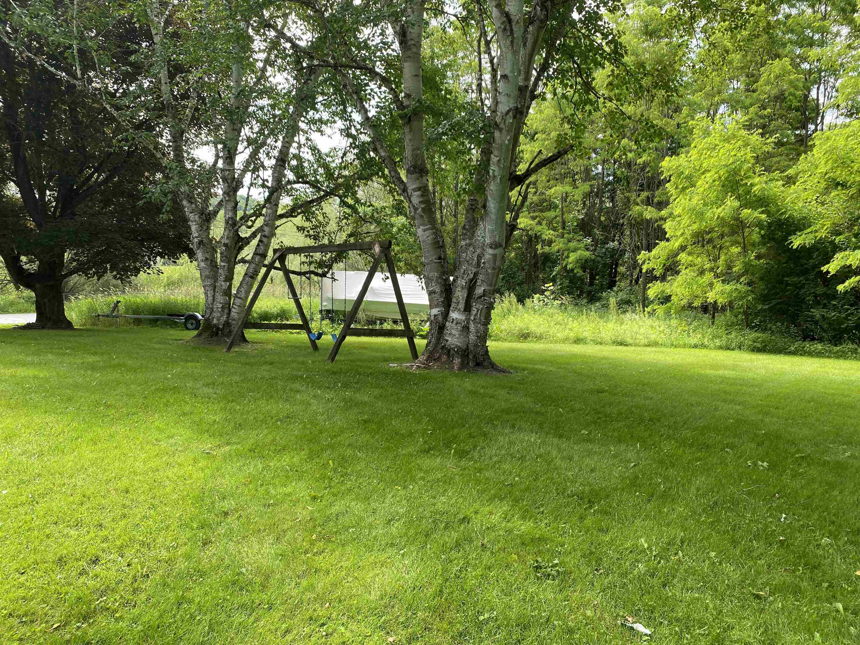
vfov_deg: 53.1
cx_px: 430
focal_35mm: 26
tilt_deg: -3.9
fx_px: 646
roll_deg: -1.0
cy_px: 322
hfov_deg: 67.3
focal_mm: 4.25
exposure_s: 1/439
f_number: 1.8
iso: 32
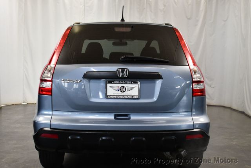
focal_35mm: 56
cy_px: 84
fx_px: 391
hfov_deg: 35.6
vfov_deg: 24.2
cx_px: 126
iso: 800
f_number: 4.2
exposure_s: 1/125
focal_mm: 28
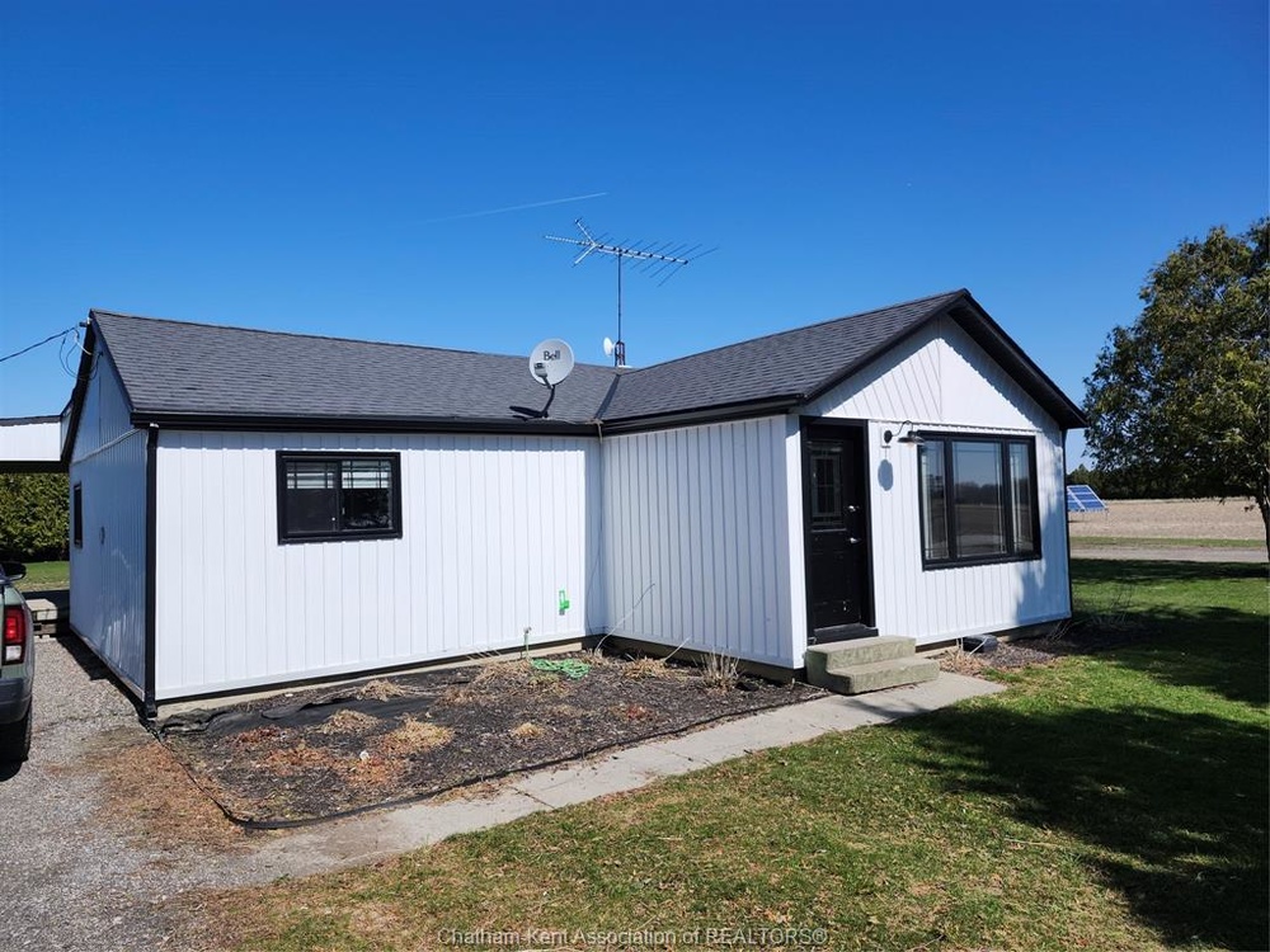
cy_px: 476
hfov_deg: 73.9
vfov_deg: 58.9
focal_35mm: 23
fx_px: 844
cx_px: 635
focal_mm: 5.54
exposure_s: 1/2657
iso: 25
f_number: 1.8
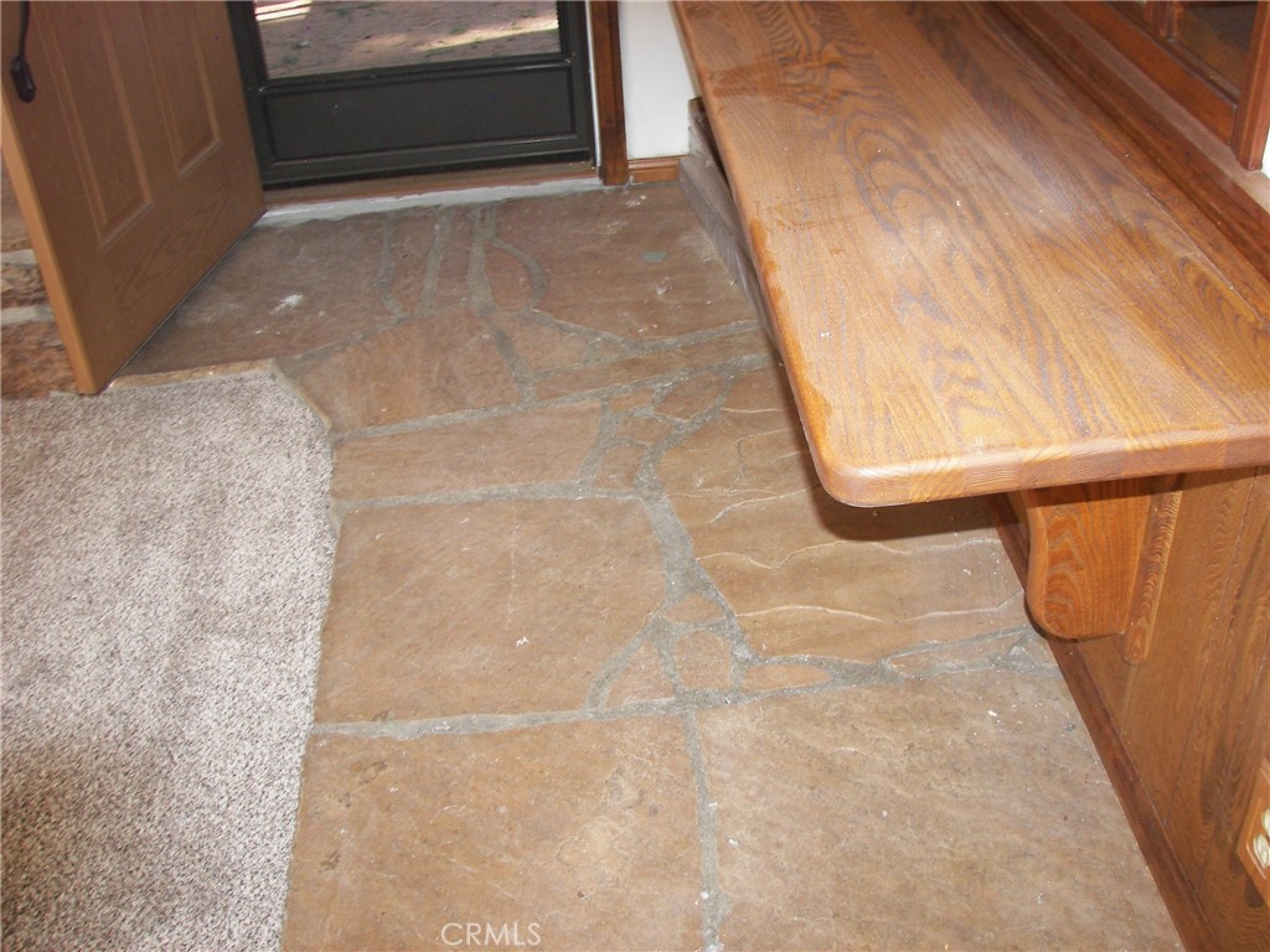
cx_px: 635
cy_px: 476
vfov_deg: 39.7
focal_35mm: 36
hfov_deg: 51.4
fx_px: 1321
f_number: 2.8
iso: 100
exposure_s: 1/30
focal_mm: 6
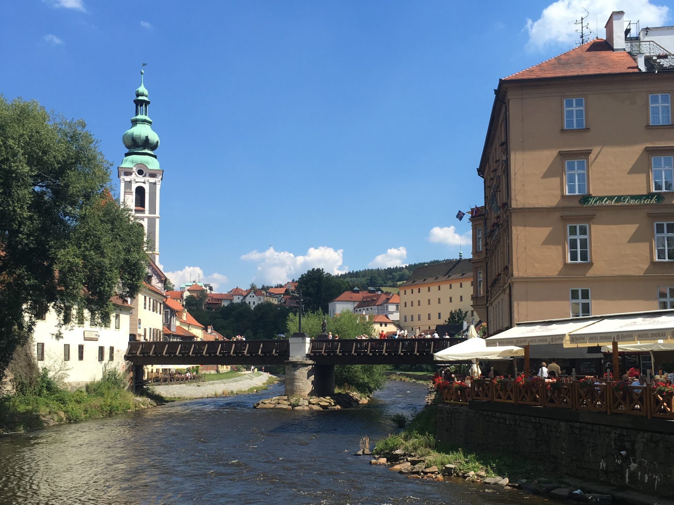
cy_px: 252
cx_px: 337
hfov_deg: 61.7
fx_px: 565
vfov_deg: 48.2
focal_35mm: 29
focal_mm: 4.15
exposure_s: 1/1221
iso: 25
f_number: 2.2
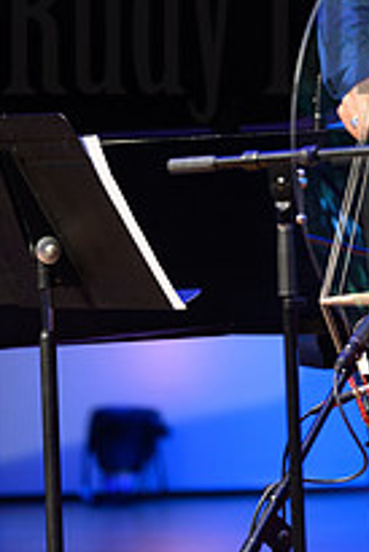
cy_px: 24
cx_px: 358
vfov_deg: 4.7
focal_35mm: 438
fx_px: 6722
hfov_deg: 3.1
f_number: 4
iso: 1600
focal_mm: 200
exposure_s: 1/160
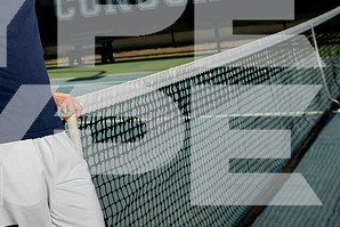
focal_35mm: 74
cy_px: 7
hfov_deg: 26.4
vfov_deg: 18.0
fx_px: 699
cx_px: 35
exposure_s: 1/250
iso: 100
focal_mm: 38
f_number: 4.5
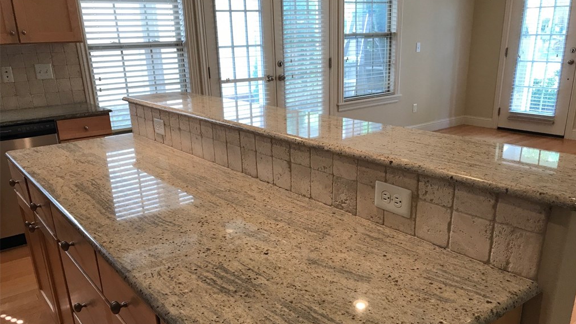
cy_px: 213
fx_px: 473
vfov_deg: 37.4
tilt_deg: -19.7
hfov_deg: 62.6
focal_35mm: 31
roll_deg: +1.2
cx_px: 292
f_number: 1.8
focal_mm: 3.99
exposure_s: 1/30
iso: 25
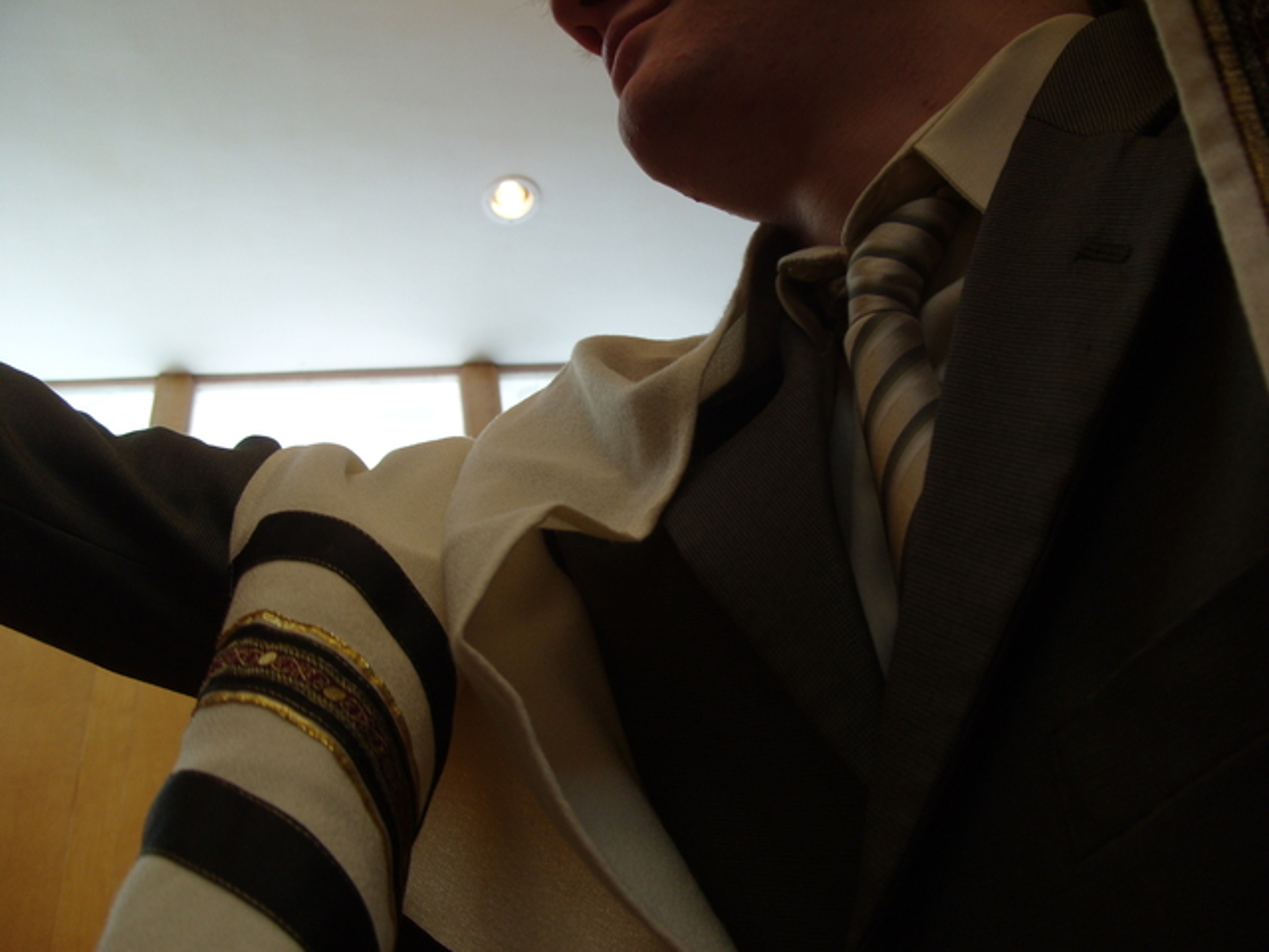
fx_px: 1283
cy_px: 476
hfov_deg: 52.6
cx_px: 634
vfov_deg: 40.7
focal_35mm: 35
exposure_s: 1/90
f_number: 3.1
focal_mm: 7.8
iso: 80
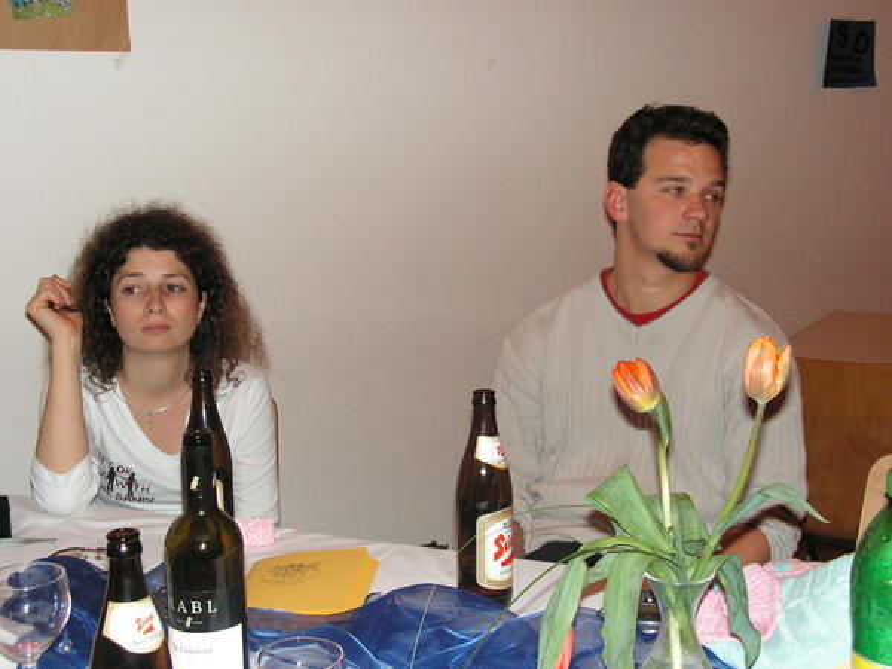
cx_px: 446
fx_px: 1237
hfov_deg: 39.7
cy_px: 334
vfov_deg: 30.3
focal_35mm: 48
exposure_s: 1/40
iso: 160
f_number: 3.2
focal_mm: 8.1
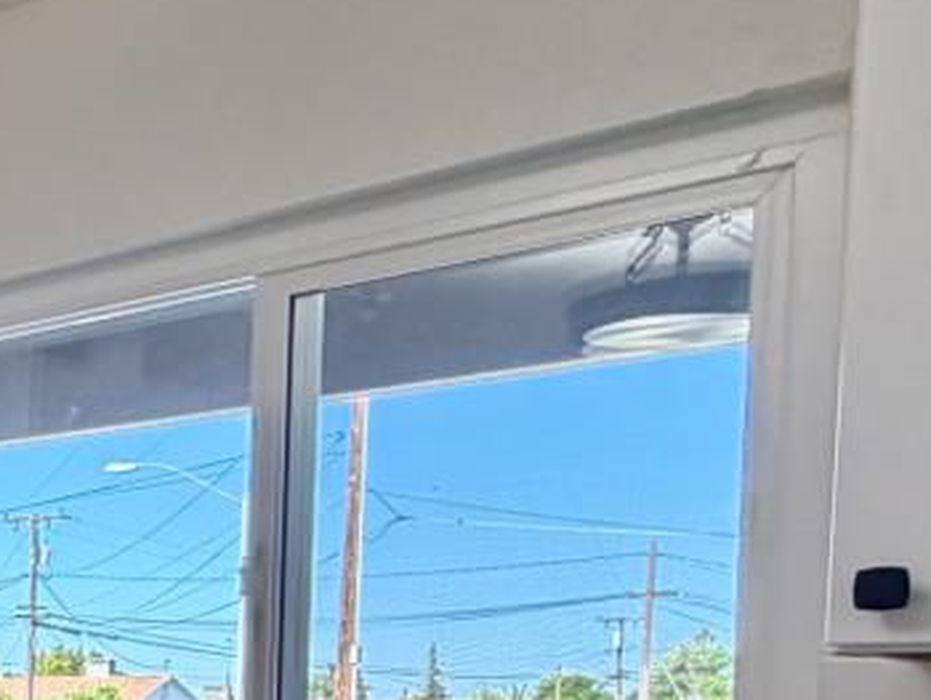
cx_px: -487
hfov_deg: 24.5
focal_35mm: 60
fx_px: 1615
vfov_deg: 23.0
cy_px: 776
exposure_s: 1/120
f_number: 2.2
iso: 200
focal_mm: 2.22
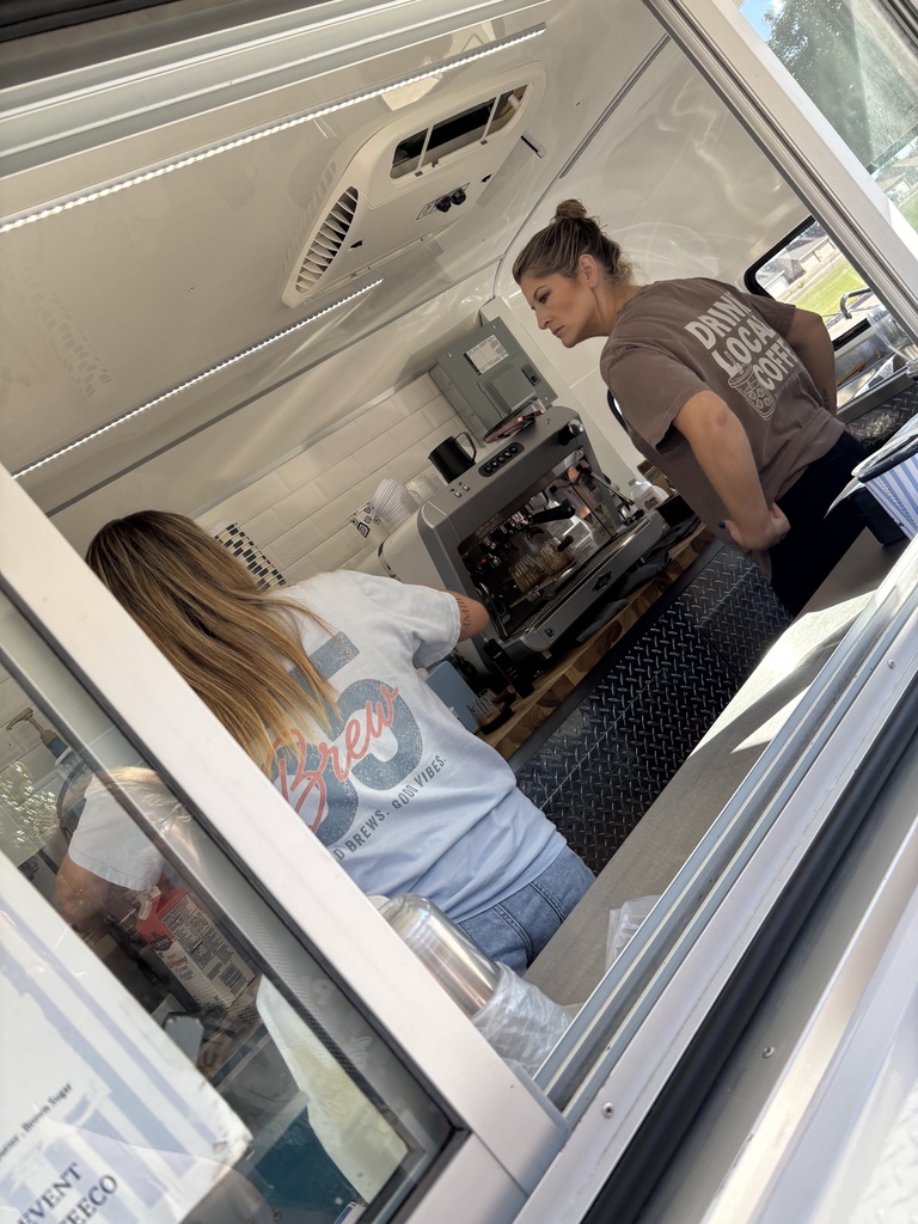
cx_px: 459
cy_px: 612
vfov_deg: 67.3
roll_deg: +39.0
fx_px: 919
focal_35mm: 26
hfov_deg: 53.1
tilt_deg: -2.9
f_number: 1.6
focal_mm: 5.96
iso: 50
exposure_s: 1/559
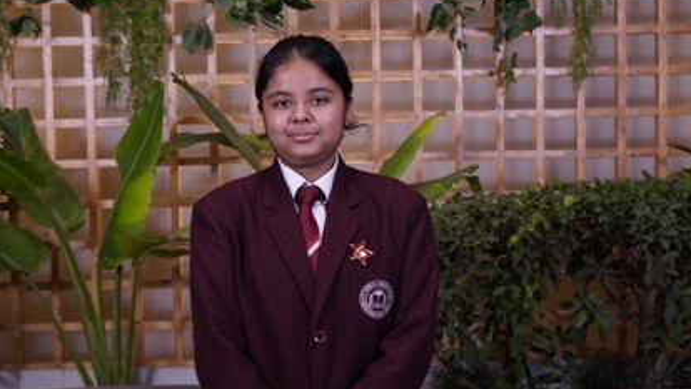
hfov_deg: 35.4
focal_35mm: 59
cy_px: 226
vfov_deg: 20.4
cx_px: 319
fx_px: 1081
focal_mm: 35
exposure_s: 1/125
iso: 500
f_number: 5
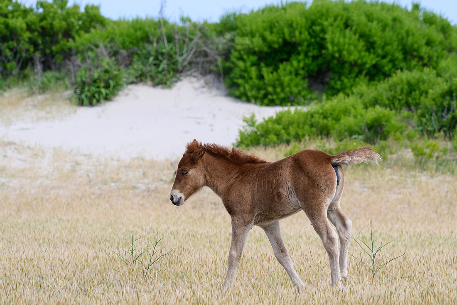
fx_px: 4906
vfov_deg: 3.6
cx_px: 228
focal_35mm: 386
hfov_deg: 5.3
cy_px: 150
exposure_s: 1/2000
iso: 1000
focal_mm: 370
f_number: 10
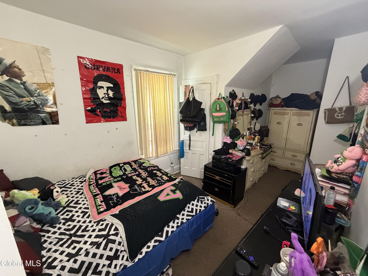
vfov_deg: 85.7
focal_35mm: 14
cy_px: 138
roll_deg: -0.1
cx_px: 184
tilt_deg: -12.2
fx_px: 149
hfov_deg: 102.1
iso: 640
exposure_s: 1/60
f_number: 2.2
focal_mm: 2.22
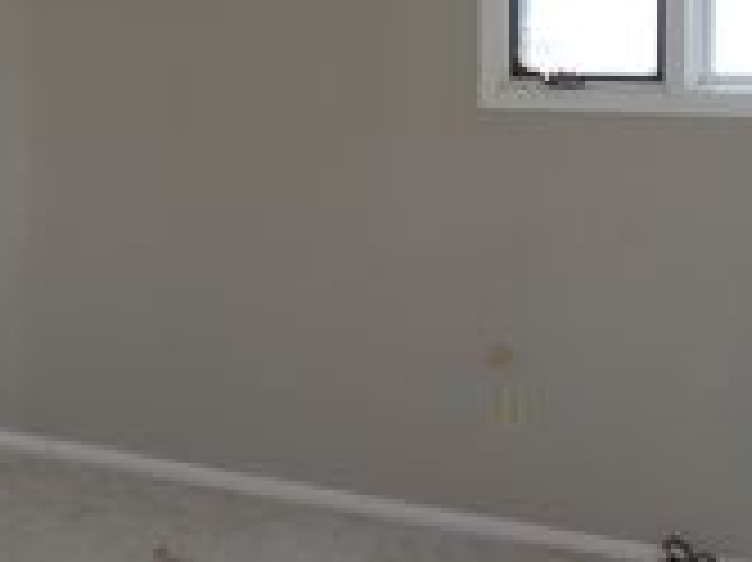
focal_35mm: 69
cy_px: 43
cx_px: 198
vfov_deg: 20.8
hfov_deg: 27.8
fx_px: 1498
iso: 100
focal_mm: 4.1
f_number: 3.5
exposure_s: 1/60
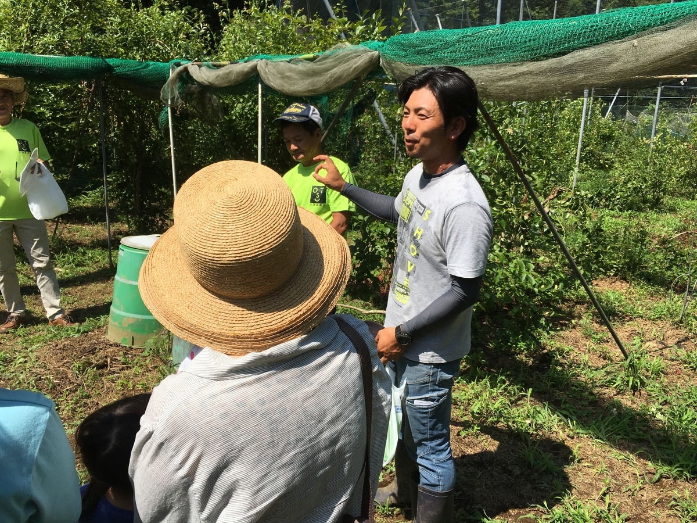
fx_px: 584
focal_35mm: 29
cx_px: 348
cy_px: 262
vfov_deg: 48.2
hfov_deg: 61.7
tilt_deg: -13.4
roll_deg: -2.0
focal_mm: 4.15
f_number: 2.2
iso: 25
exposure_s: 1/1748
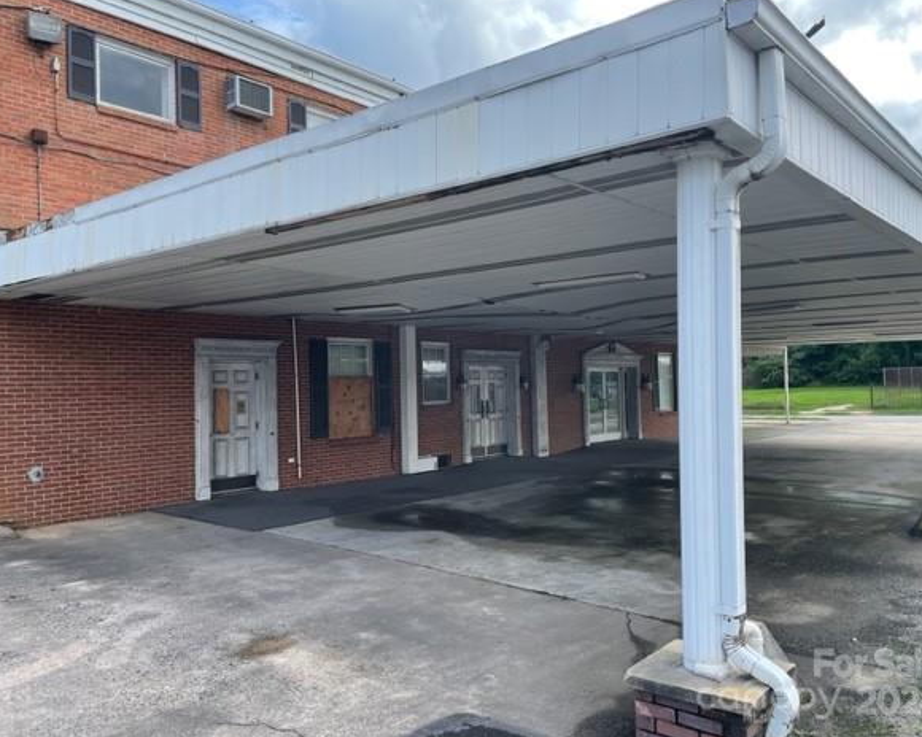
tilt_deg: +2.2
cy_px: 361
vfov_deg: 51.5
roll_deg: +1.7
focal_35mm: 28
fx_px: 764
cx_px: 469
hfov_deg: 62.2
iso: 32
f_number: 1.6
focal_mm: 4.2
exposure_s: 1/882
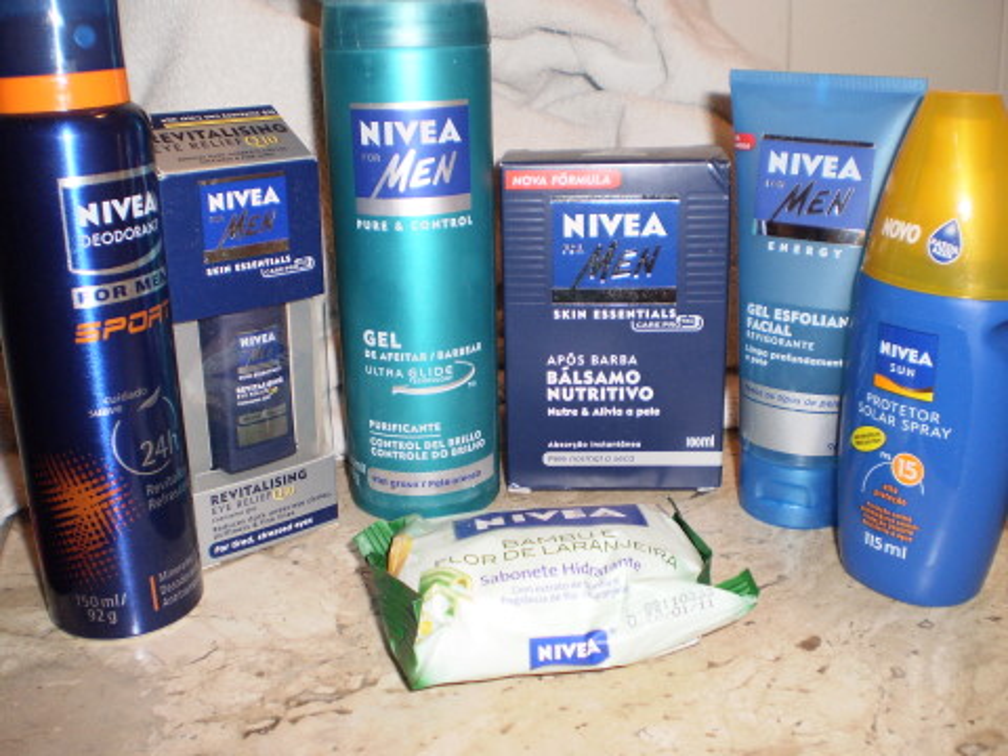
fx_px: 1048
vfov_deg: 39.7
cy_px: 378
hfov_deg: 51.4
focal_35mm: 36
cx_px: 504
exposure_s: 1/30
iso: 125
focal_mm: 6.3
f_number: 3.1
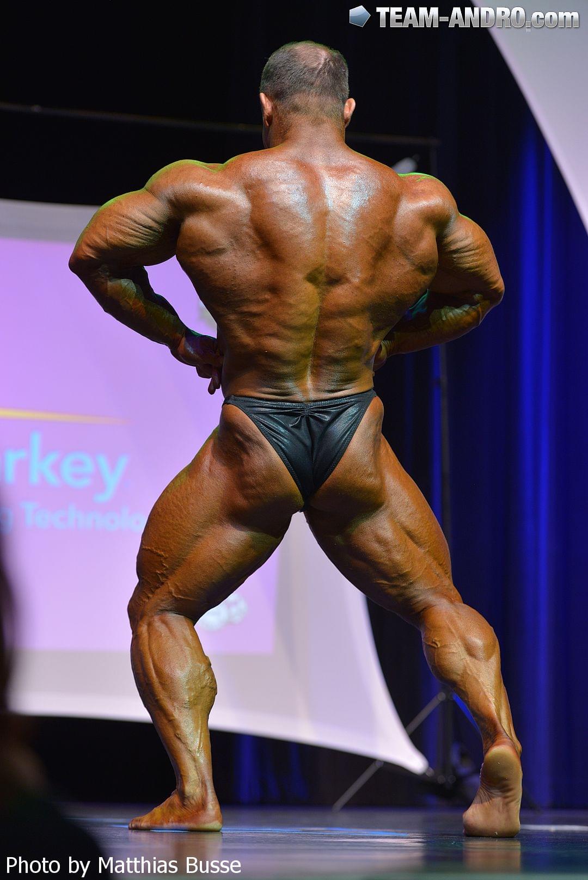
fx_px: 2324
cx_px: 294
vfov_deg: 21.4
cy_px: 440
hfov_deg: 14.4
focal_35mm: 95
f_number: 3.2
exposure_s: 1/125
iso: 800
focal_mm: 95
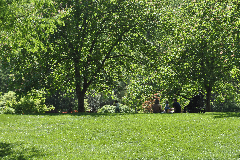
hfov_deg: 24.3
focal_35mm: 84
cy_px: 80
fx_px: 557
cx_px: 121
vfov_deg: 16.4
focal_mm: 55
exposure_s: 1/100
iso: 100
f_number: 8
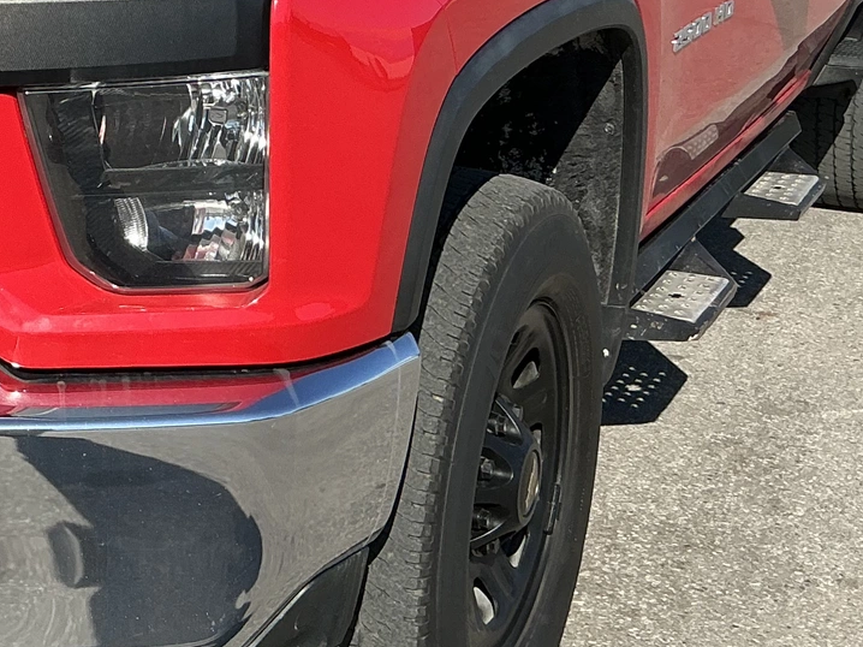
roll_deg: -0.7
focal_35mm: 78
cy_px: 60
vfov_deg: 18.6
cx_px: 67
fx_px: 1944
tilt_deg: -9.3
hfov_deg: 24.2
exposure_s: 1/1490
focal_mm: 3
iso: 25
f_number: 1.8
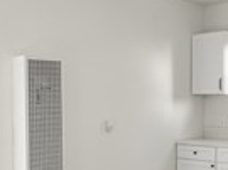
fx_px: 421
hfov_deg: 30.2
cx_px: 96
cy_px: 109
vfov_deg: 22.8
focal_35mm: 64
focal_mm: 14
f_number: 6.3
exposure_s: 1/125
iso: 80
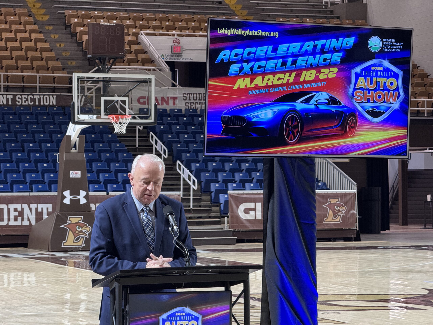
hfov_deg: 16.4
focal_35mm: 120
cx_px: 216
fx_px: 1501
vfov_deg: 12.3
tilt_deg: +0.7
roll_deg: +0.1
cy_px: 162
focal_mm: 15.66
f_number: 2.8
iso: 160
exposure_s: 1/60
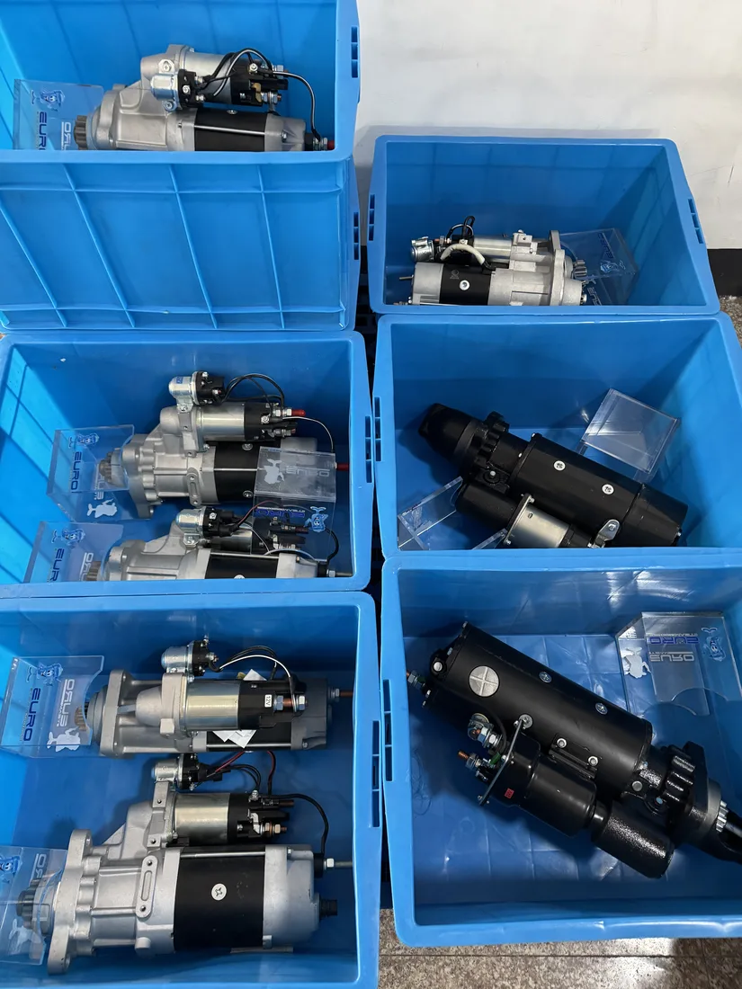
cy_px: 494
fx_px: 686
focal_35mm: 24
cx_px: 371
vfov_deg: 71.6
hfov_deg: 56.8
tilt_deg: -63.0
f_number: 1.78
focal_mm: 6.76
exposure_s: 1/60
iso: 500
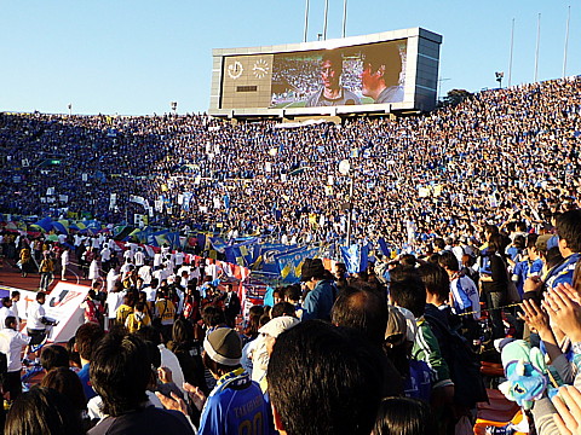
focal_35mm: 45
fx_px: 755
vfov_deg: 32.2
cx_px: 290
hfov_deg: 42.1
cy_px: 218
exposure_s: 1/500
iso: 100
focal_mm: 4.4
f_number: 3.2
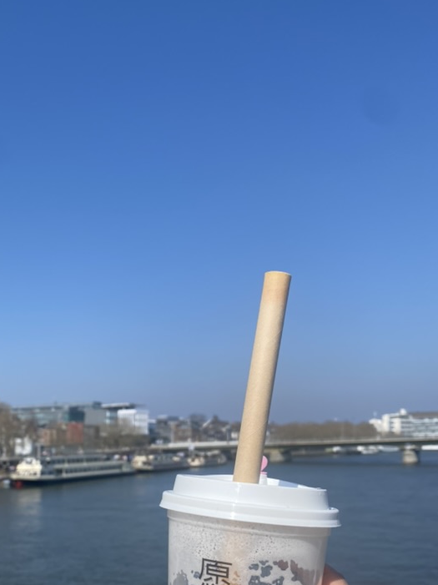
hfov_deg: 37.0
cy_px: 402
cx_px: 123
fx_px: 642
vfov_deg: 48.0
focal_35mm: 38
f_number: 1.8
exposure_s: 1/3401
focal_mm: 4.25
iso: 32
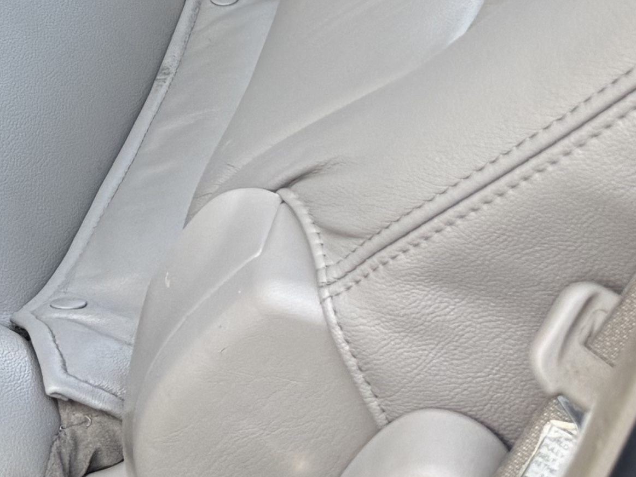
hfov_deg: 15.4
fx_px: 2168
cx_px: -320
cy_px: -617
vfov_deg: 10.9
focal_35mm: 118
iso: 64
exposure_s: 1/170
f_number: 1.78
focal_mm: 6.76
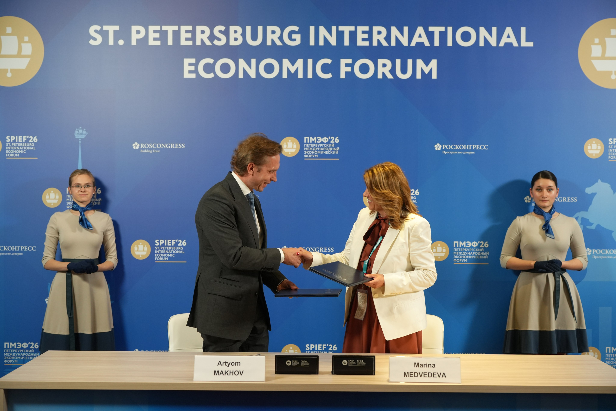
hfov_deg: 41.9
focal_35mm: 47
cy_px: 206
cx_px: 308
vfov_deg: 28.7
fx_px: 804
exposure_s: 1/200
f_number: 3.2
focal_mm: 47
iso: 1600
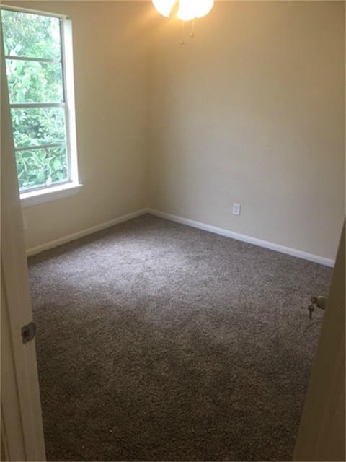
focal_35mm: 29
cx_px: 173
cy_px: 231
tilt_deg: -20.4
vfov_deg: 61.7
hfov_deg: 48.2
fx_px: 386
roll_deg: -2.4
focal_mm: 4.15
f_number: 2.2
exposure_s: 1/30
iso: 40
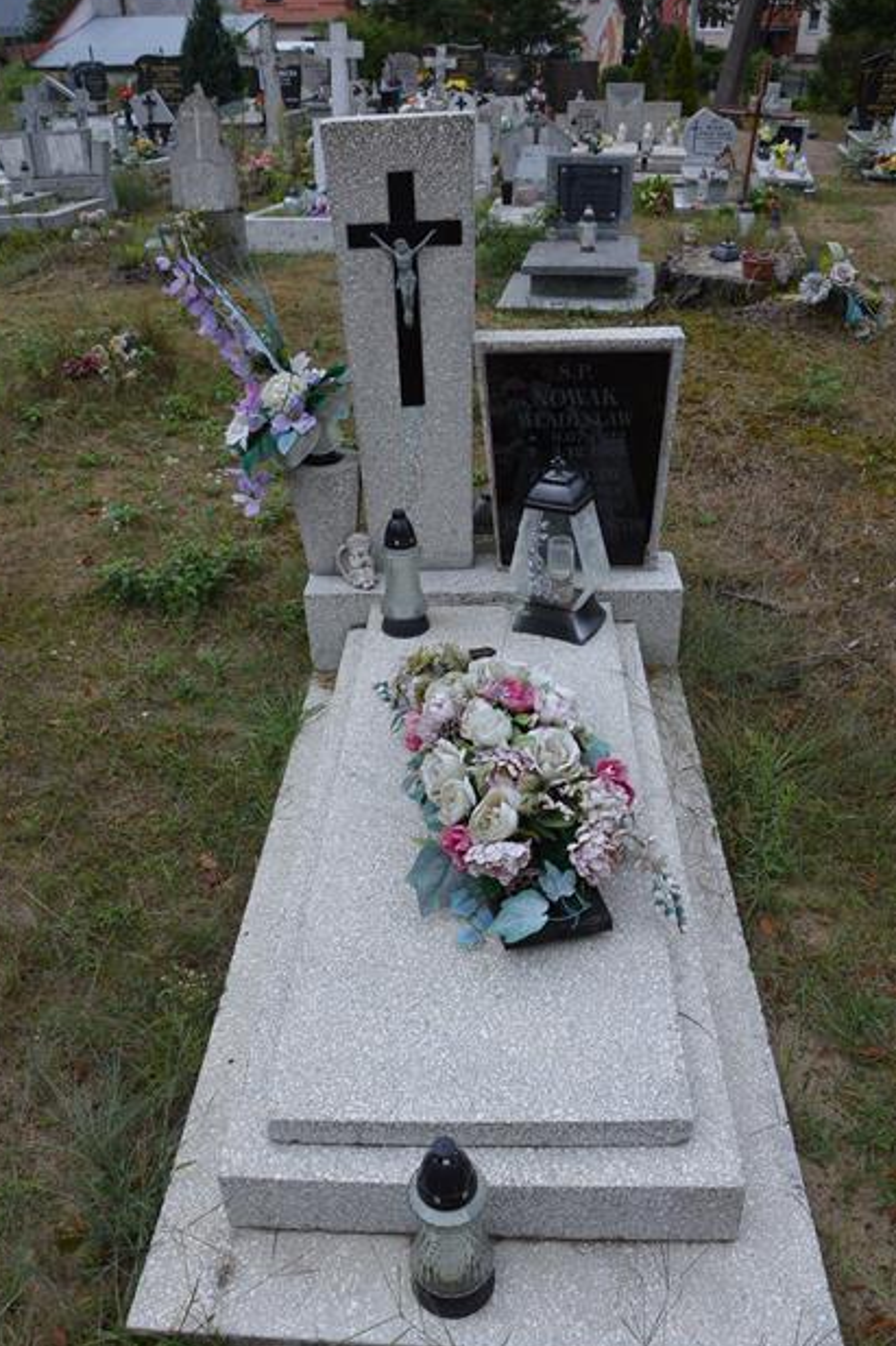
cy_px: 663
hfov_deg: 46.4
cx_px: 434
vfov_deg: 65.5
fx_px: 1046
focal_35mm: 28
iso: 100
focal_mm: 18
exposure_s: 1/160
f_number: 6.3
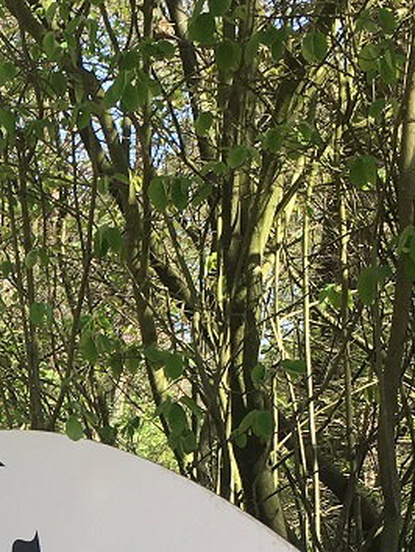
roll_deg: -0.9
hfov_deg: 13.0
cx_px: -120
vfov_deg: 17.4
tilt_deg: +0.4
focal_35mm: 110
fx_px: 1756
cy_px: 575
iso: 25
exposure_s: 1/286
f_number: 2.2
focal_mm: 4.15
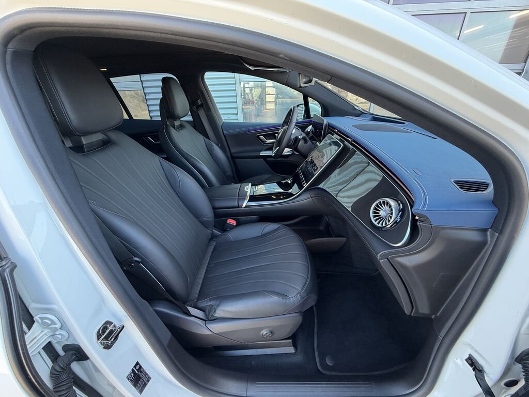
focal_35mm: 14
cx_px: 264
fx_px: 214
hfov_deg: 102.1
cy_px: 198
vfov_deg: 85.7
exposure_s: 1/121
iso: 160
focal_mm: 2.22
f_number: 2.2
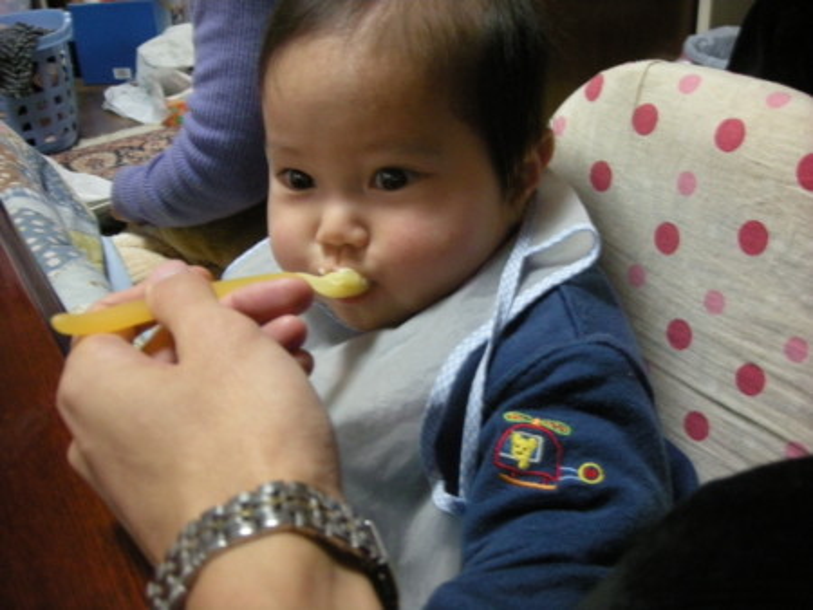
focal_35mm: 35
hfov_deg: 52.6
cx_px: 406
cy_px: 305
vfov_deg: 40.7
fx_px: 822
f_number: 2.8
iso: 400
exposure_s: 1/30.3
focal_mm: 5.7
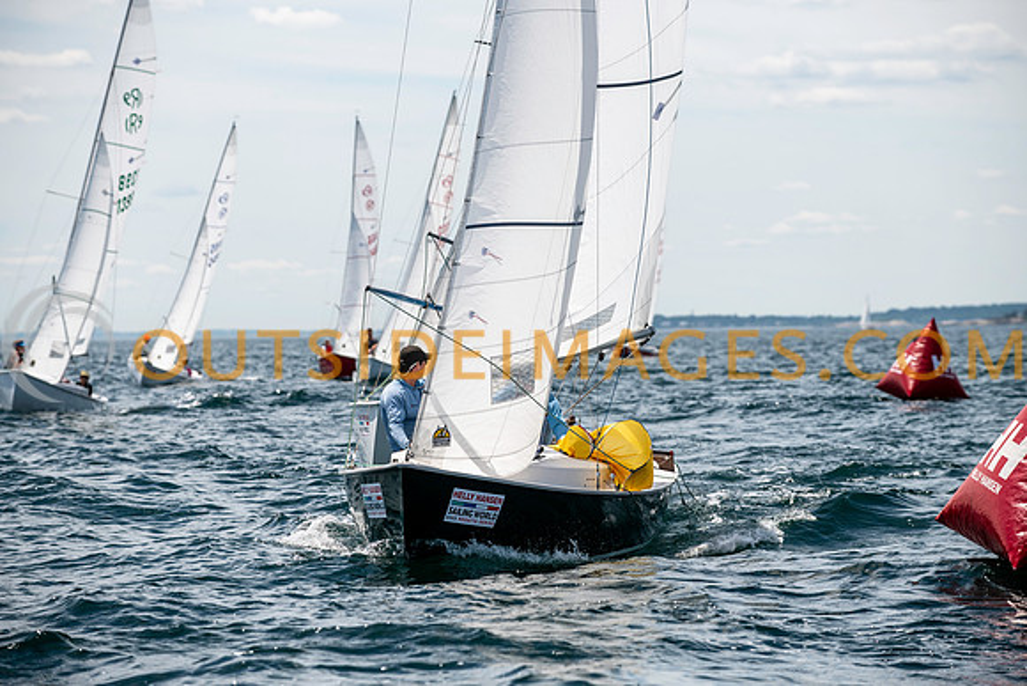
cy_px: 343
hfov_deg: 13.7
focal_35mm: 149
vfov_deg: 9.2
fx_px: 4265
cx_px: 514
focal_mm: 145
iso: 160
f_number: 5
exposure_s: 1/1250
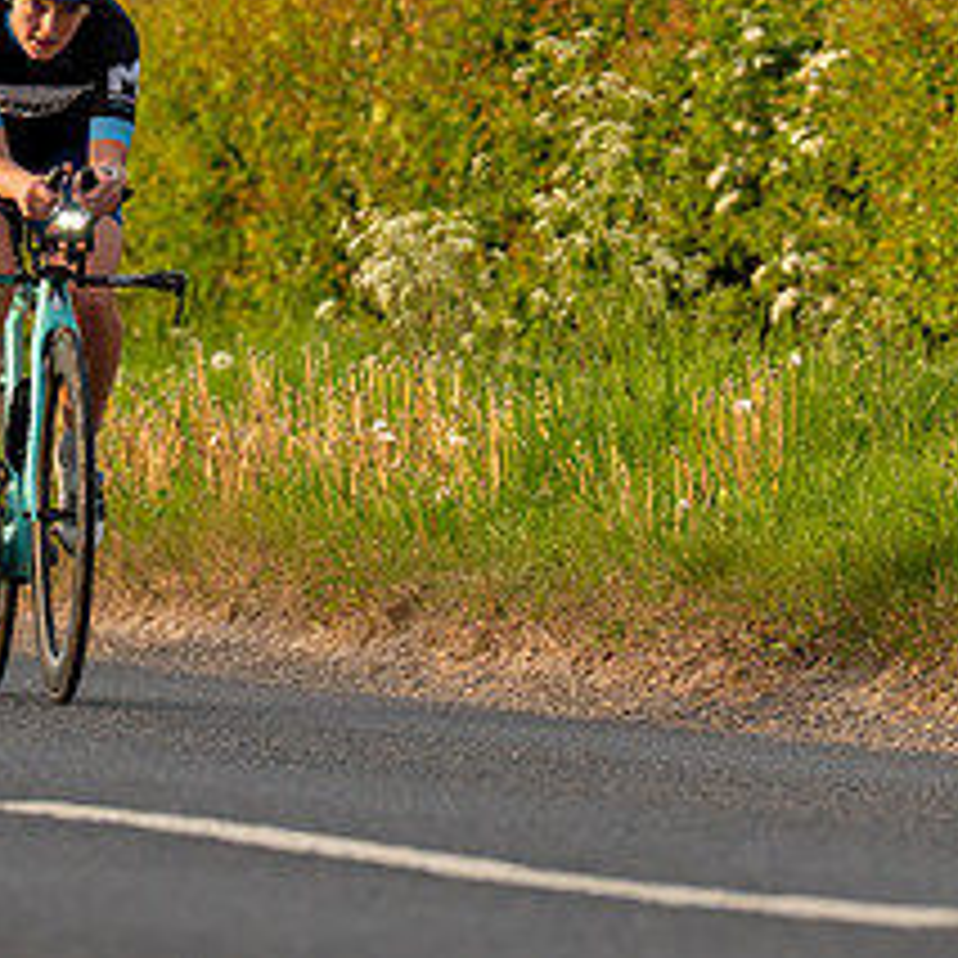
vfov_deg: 2.7
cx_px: 29
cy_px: 276
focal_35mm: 644
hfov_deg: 2.7
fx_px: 20164
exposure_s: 1/1000
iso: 640
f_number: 4
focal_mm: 200
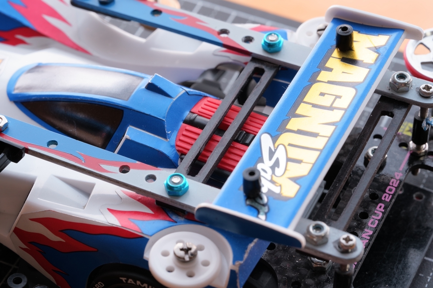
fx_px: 1082
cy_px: 144
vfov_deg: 15.2
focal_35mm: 90
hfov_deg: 22.6
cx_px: 216
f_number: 14
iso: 400
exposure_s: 1/13
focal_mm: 90
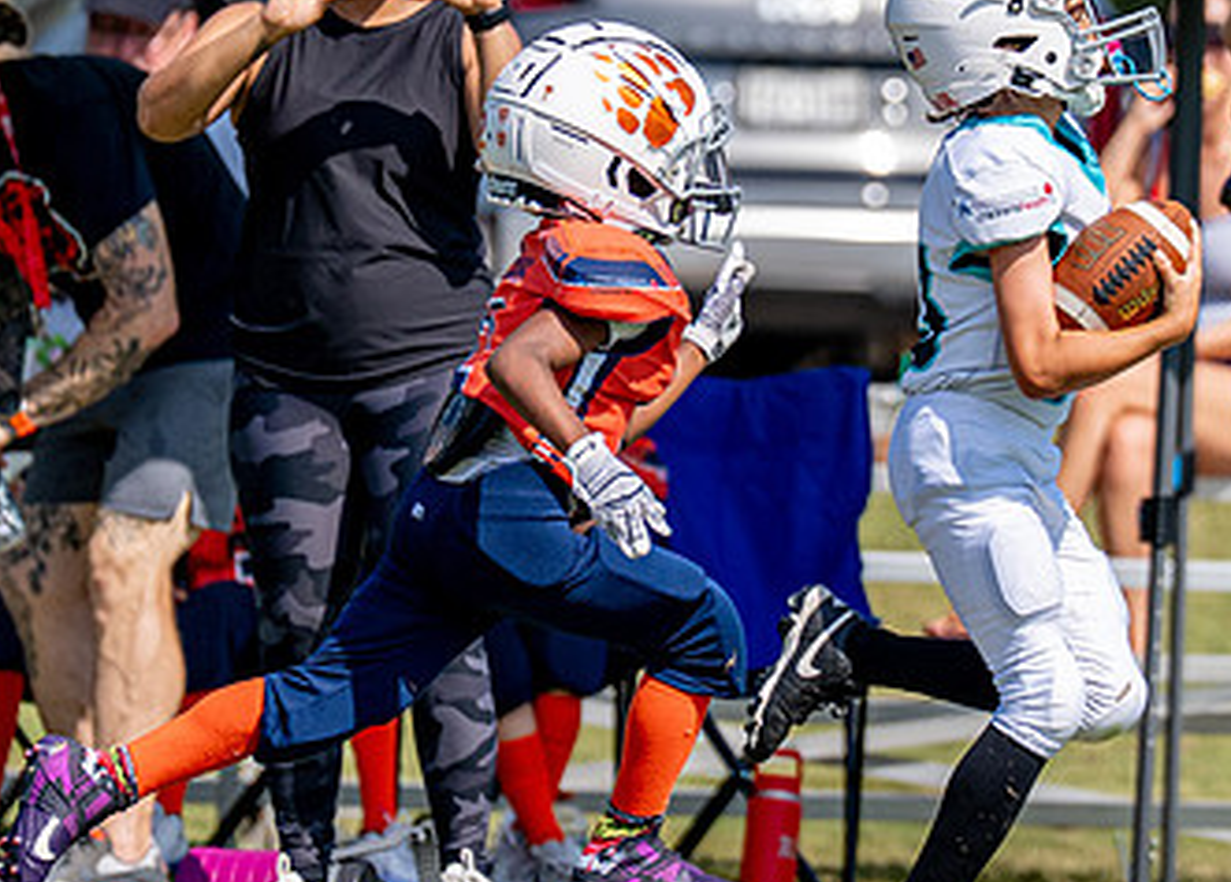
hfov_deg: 2.8
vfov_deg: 2.0
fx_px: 25508
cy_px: 290
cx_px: 1007
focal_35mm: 729
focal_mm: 200
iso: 200
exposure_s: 1/5000
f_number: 2.8
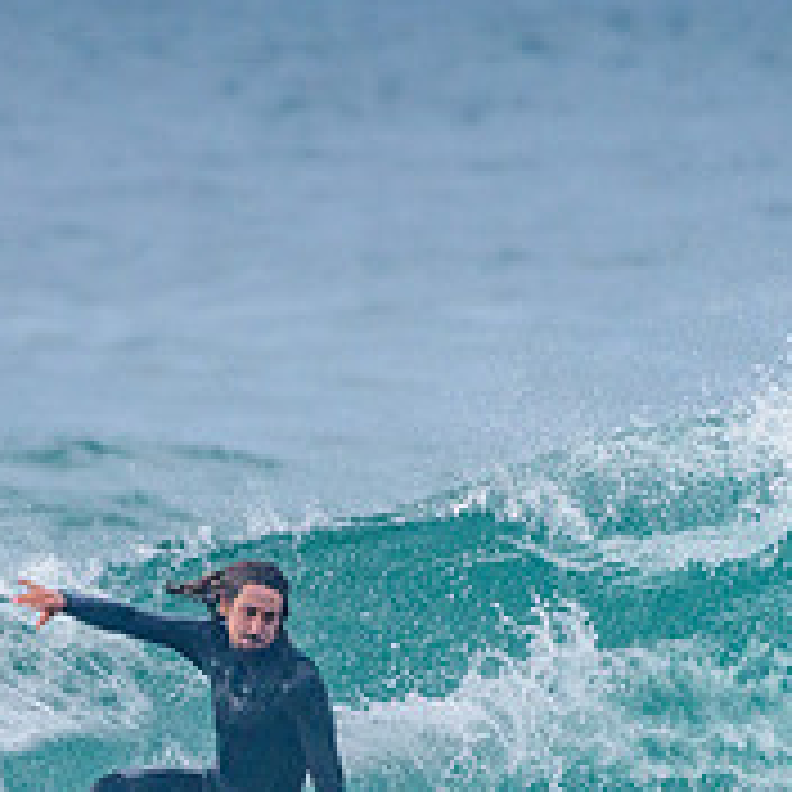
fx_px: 44549
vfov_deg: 1.0
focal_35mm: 1721
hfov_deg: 1.0
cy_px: 634
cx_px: 231
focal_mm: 500
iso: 500
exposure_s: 1/2000
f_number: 5.6
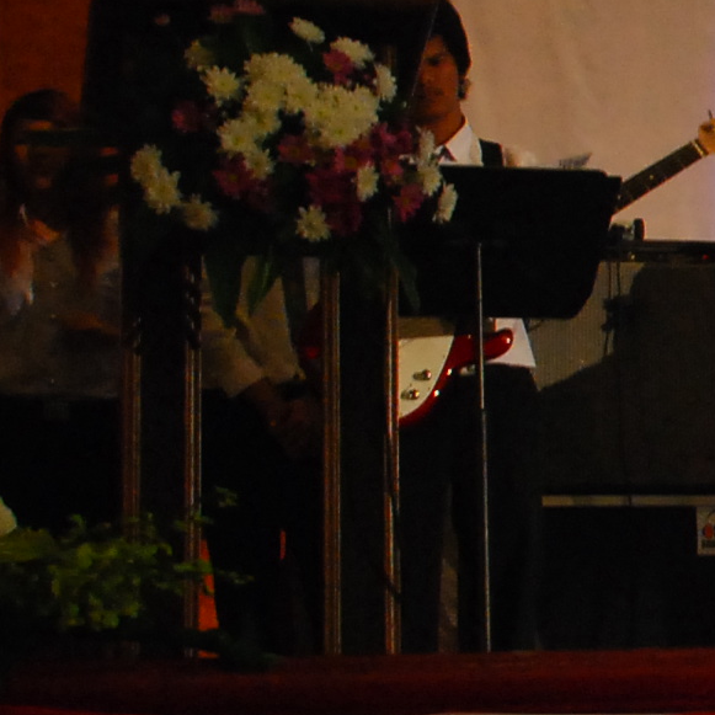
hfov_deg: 11.5
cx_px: 1300
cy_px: 266
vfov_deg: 12.5
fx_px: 3272
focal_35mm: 140
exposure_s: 1/25
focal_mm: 22
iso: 1000
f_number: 5.6
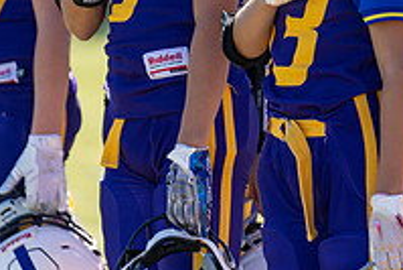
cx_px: 150
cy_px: -33
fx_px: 6542
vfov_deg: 2.4
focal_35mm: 584
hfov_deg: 3.5
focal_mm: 200
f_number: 2.8
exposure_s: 1/800
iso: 80
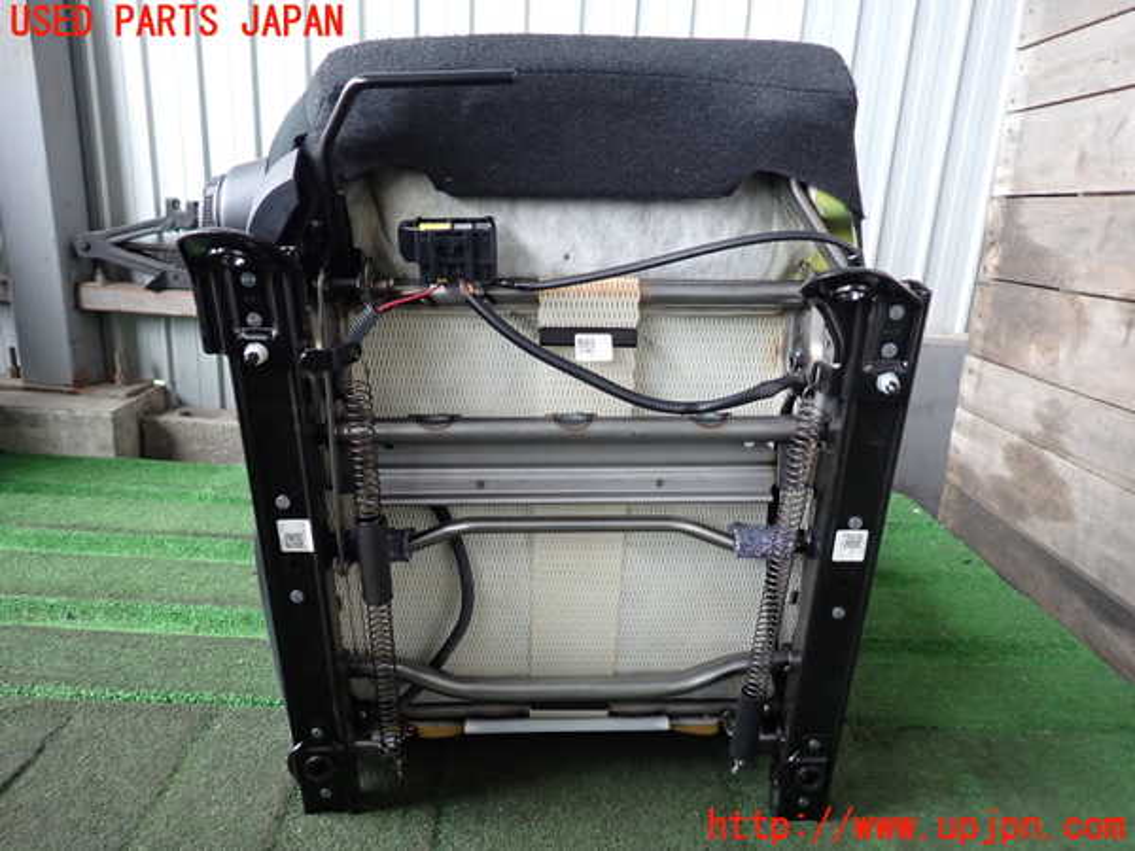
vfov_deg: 54.9
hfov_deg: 69.4
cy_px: 426
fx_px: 820
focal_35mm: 25
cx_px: 568
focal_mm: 4.5
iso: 250
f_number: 2
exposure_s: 1/30
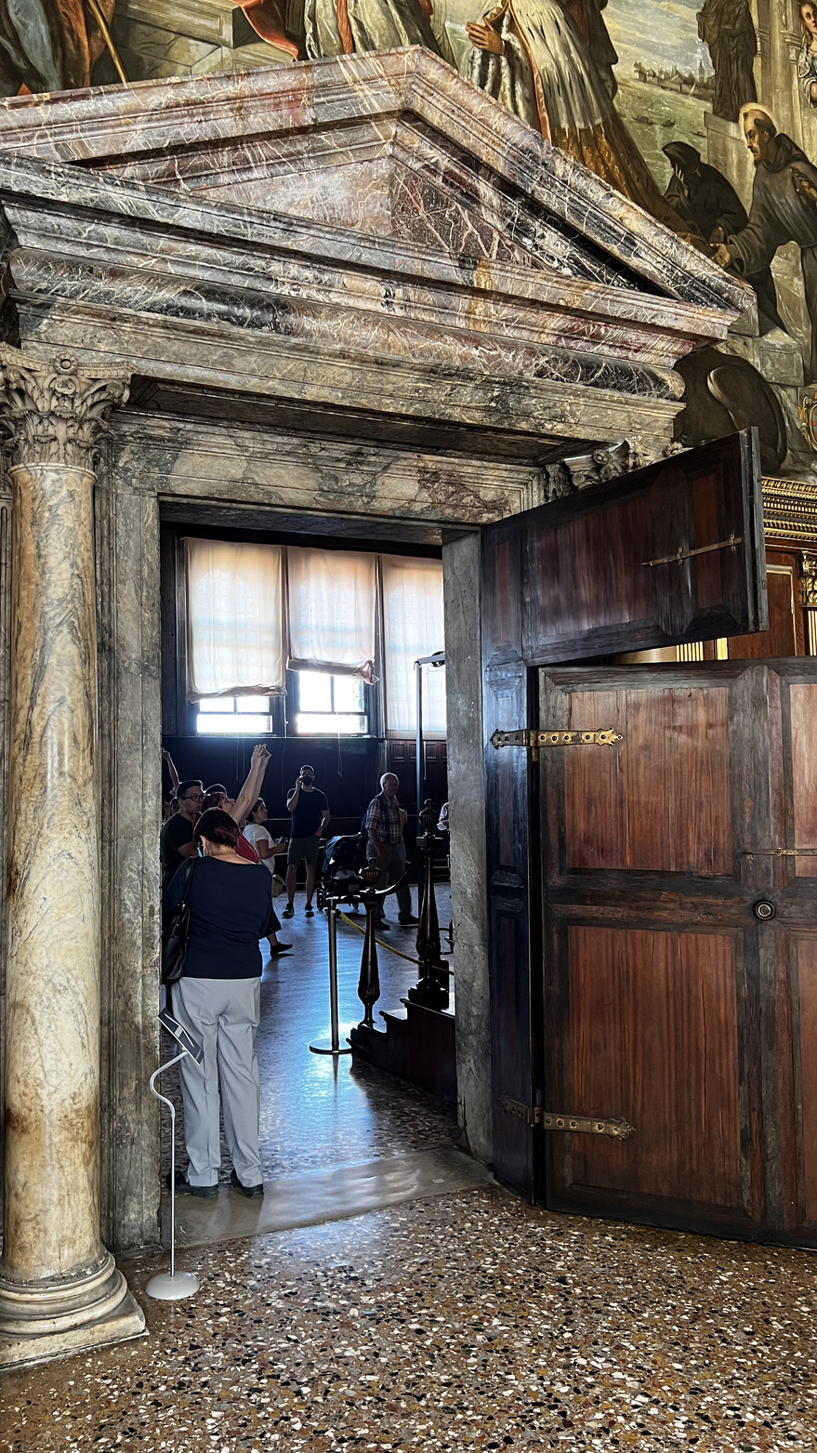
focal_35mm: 29
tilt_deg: +4.3
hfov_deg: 40.1
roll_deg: +0.9
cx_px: 341
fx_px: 1117
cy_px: 719
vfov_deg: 66.1
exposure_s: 1/50
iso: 125
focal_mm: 5.7
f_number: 1.5
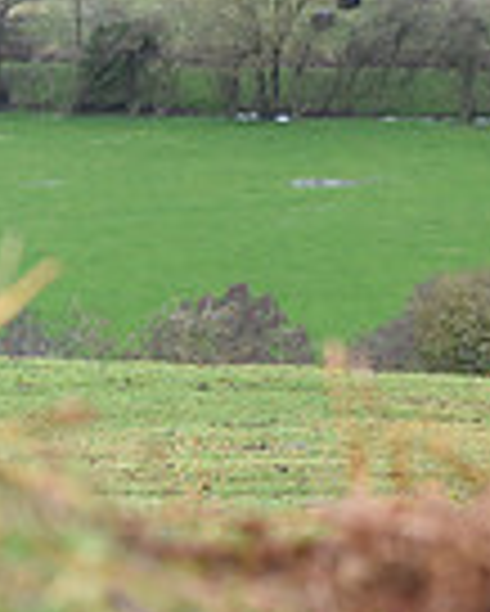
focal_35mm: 447
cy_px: 108
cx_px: 1142
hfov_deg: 3.4
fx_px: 8094
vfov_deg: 4.3
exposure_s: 1/800
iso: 500
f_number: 4.5
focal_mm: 112
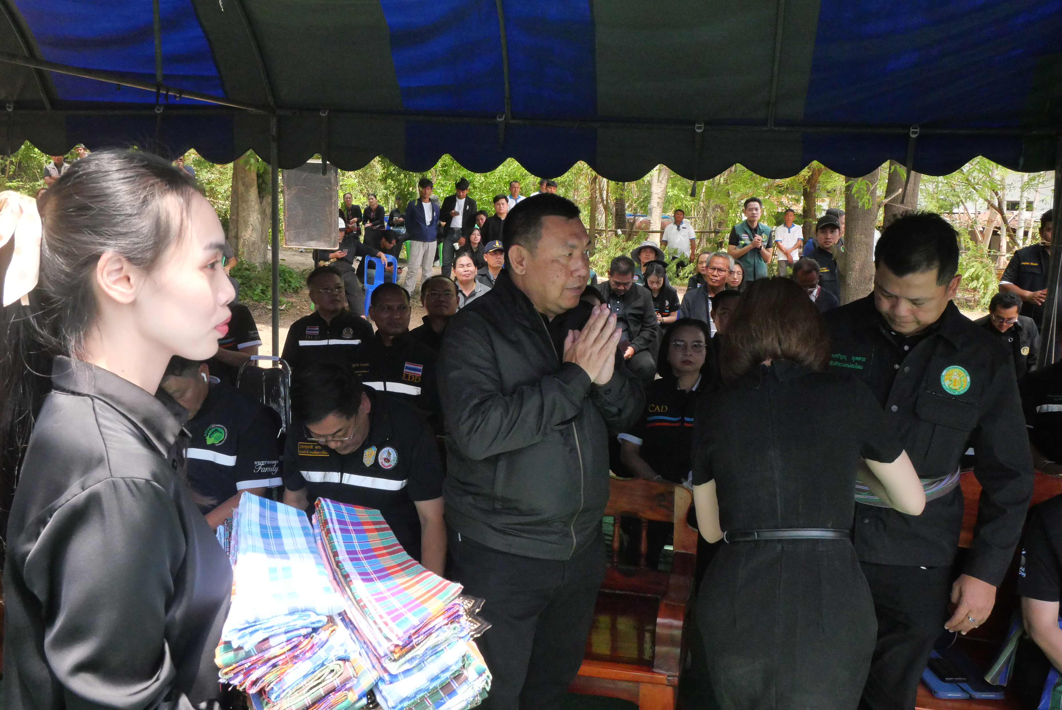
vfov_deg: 45.0
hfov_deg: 63.6
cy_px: 355
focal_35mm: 29
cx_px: 531
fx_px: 856
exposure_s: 1/640
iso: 3200
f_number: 9
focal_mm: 14
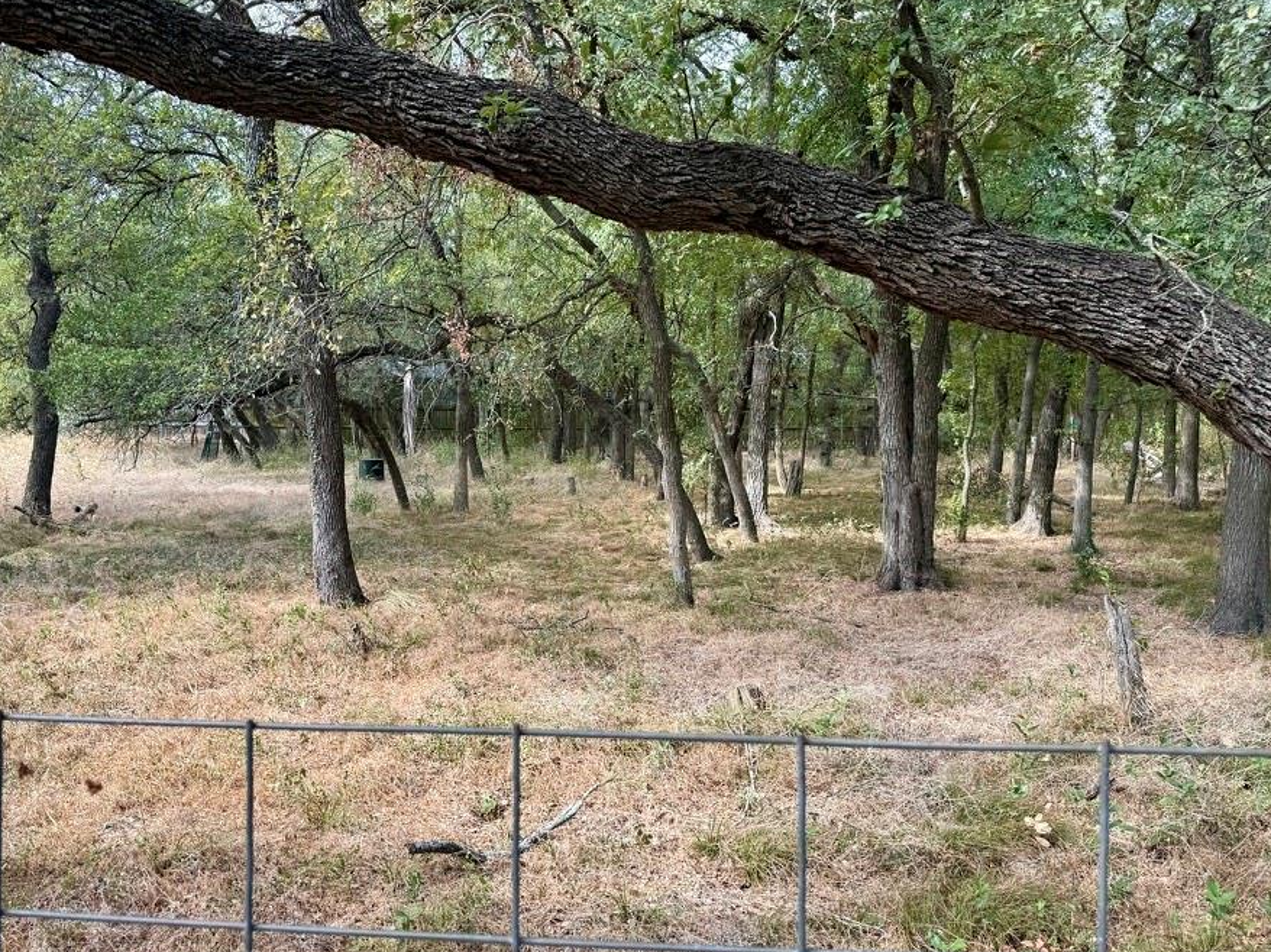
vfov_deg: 49.7
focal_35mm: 28
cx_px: 553
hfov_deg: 63.2
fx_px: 1028
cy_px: 435
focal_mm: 6.76
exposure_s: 1/632
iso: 80
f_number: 1.78
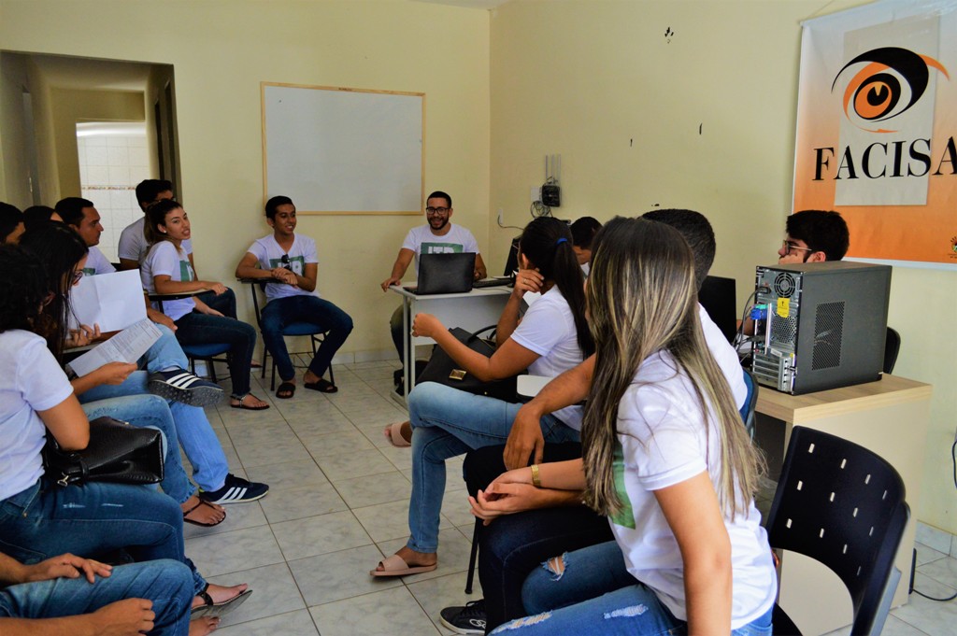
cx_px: 478
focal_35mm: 27
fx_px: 717
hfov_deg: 67.4
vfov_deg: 47.9
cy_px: 318
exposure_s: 1/500
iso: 1250
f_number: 3.5
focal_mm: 18
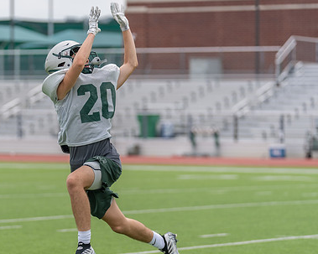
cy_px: 155
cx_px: 85
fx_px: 2136
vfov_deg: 6.8
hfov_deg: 8.5
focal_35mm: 227
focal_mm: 158
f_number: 3.5
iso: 160
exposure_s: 1/1250
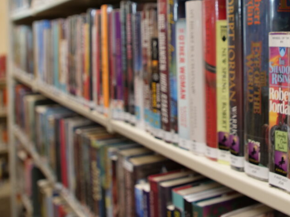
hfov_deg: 38.1
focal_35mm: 49
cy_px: 42
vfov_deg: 29.0
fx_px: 410
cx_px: 212
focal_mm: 15
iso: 400
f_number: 2.5
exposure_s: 1/60
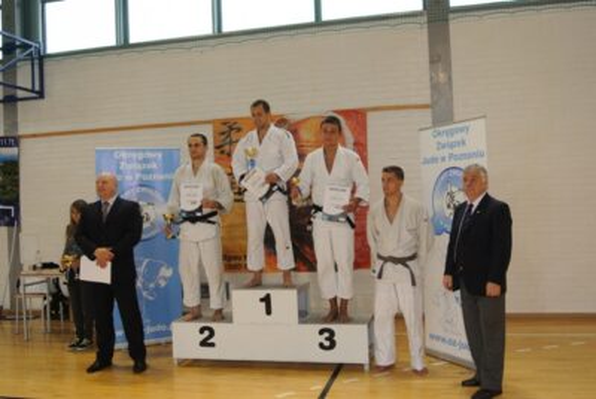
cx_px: 298
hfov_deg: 54.4
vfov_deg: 38.0
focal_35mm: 35
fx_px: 580
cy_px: 200
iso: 250
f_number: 4
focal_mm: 13.1
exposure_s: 1/60
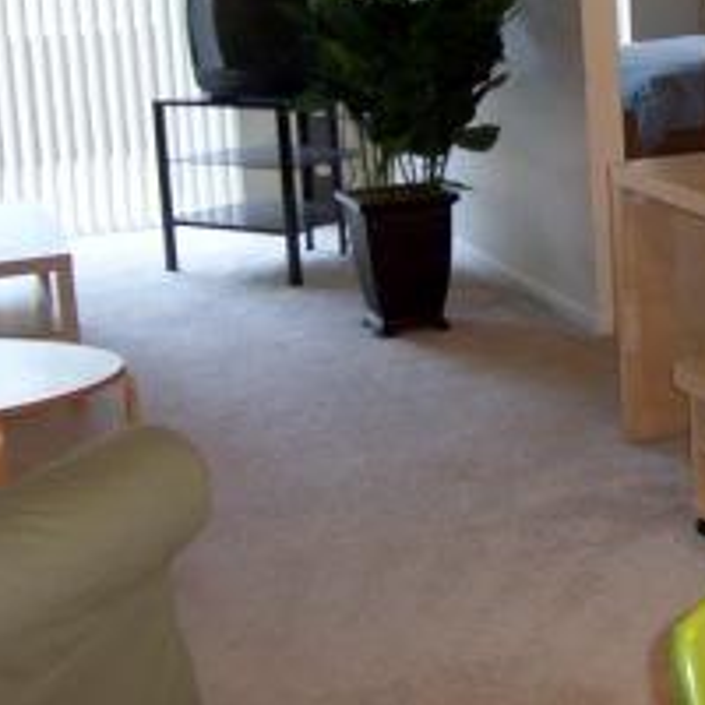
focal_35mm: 71
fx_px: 1636
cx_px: 580
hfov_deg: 23.9
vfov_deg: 23.9
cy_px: 120
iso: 140
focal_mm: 5.54
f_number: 2.76
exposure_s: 1/30
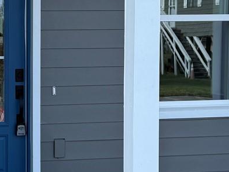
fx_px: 648
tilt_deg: -4.5
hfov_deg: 19.4
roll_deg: +0.2
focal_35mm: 98
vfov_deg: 15.1
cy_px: 89
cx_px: -2
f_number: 1.78
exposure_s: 1/1211
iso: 80
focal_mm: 6.76
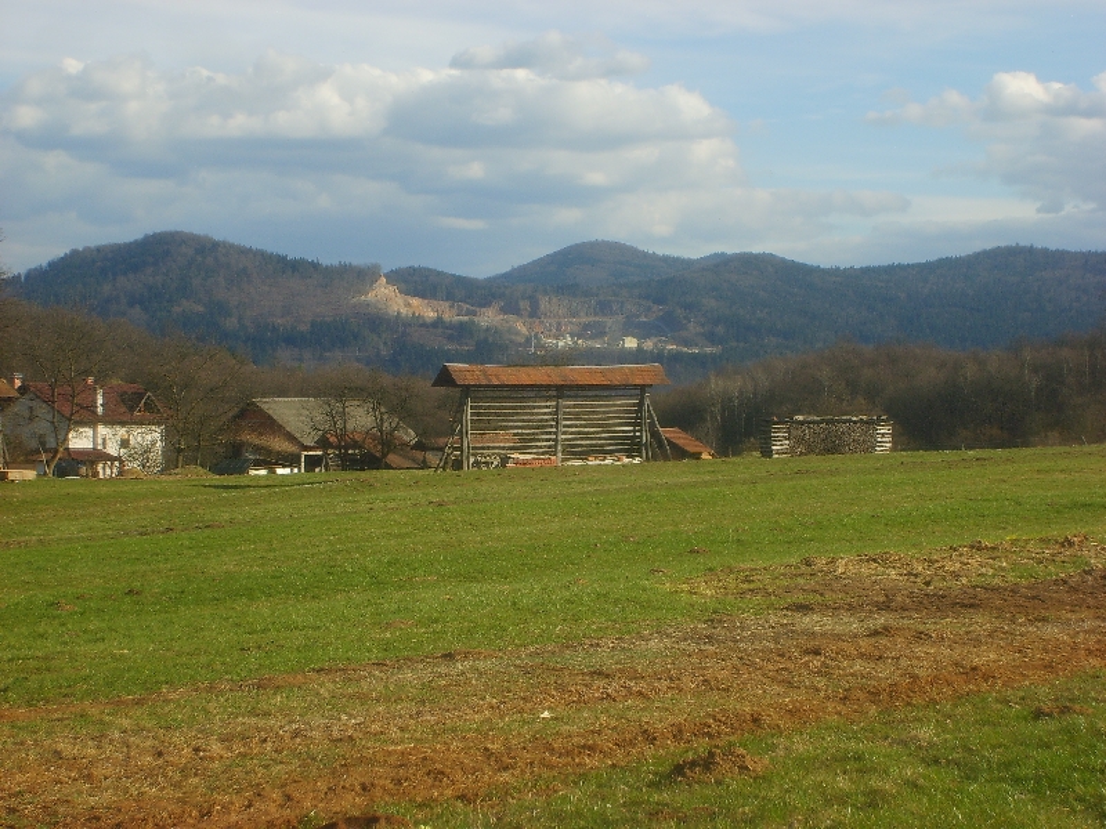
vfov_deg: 18.2
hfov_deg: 24.1
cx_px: 553
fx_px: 2588
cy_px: 414
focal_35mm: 81
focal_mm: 13.7
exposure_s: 1/500
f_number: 4.2
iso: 50
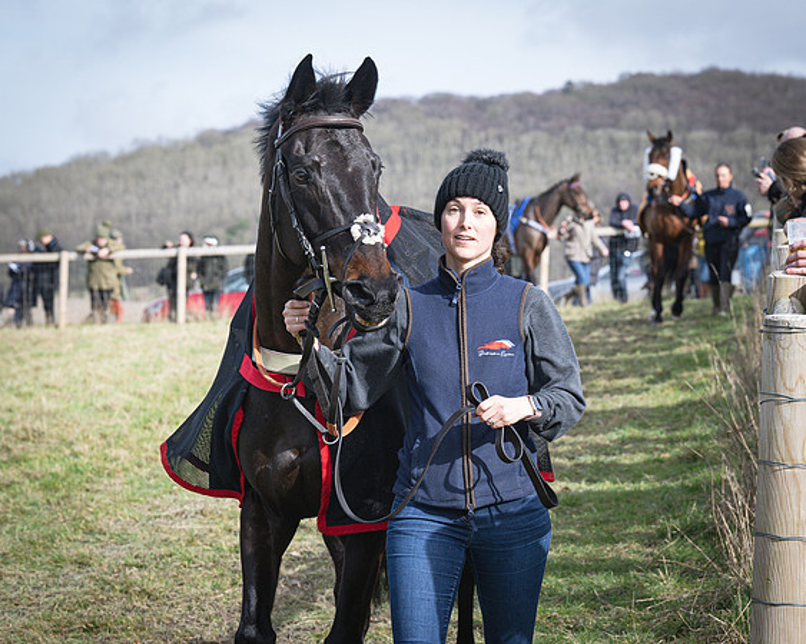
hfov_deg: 14.1
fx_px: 3251
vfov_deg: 11.3
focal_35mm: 136
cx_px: 405
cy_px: 322
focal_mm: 81
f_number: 5.6
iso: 400
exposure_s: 1/1000
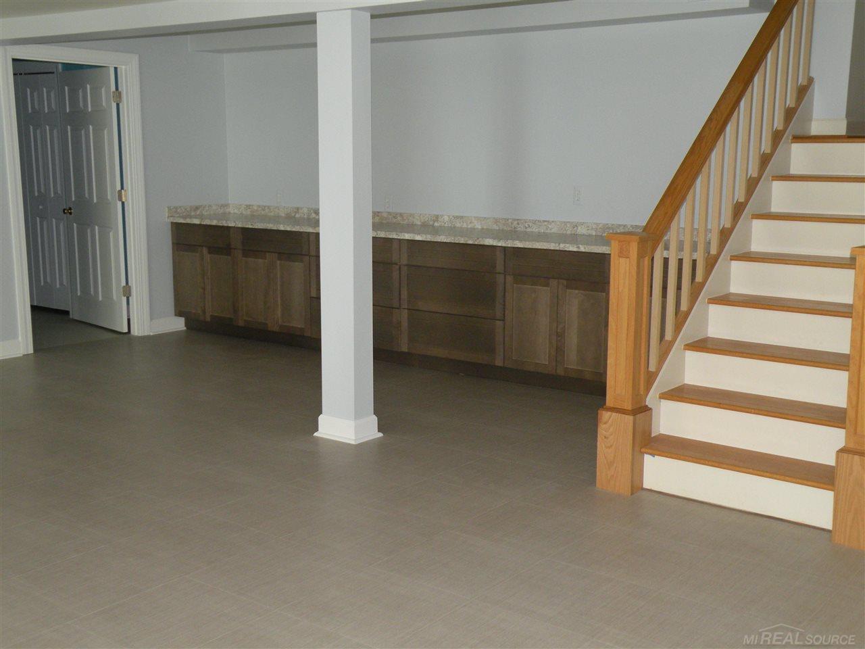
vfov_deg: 34.3
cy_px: 324
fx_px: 1050
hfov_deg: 44.8
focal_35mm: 42
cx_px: 432
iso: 157
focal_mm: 7.4
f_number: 3.2
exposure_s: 1/30
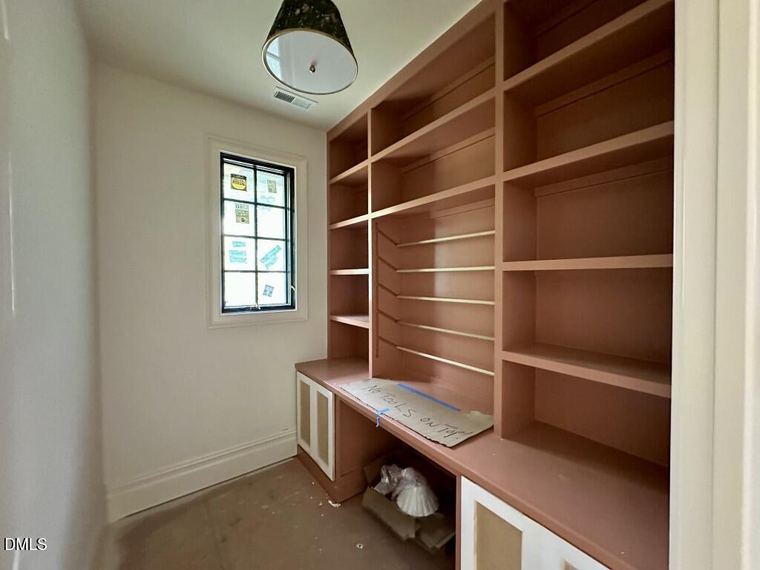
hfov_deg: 102.1
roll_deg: +0.4
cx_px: 380
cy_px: 285
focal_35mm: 14
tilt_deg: -1.3
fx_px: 307
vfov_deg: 85.7
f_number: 2.2
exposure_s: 1/60
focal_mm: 2.22
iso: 1000
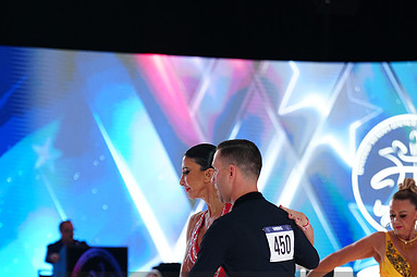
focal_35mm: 159
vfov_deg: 8.6
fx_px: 1841
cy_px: 309
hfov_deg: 12.9
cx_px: 207
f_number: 2.8
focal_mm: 105
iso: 1000
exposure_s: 1/400
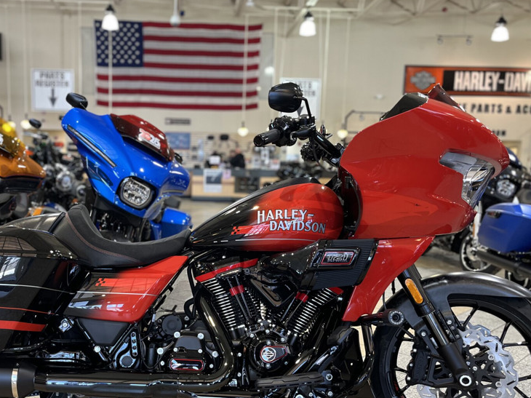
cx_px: 205
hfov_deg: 48.6
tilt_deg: -8.8
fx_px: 583
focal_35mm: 38
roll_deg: -0.6
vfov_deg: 37.4
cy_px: 258
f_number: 1.6
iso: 160
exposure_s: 1/60
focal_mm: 5.1
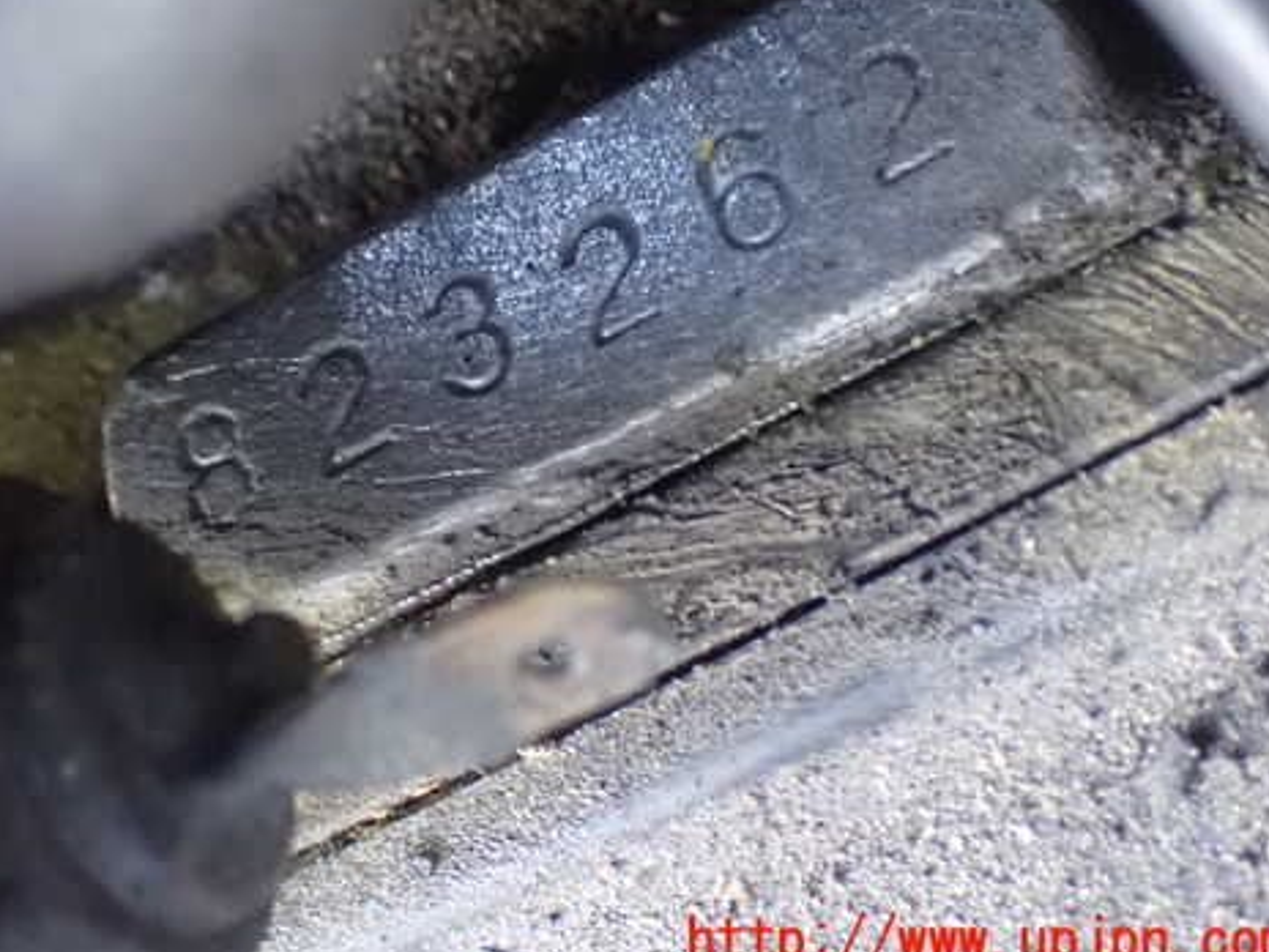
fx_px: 2749
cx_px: 484
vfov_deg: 19.6
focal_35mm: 75
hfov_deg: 25.9
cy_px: 361
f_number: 3.5
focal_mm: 10.35
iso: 1600
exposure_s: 1/8
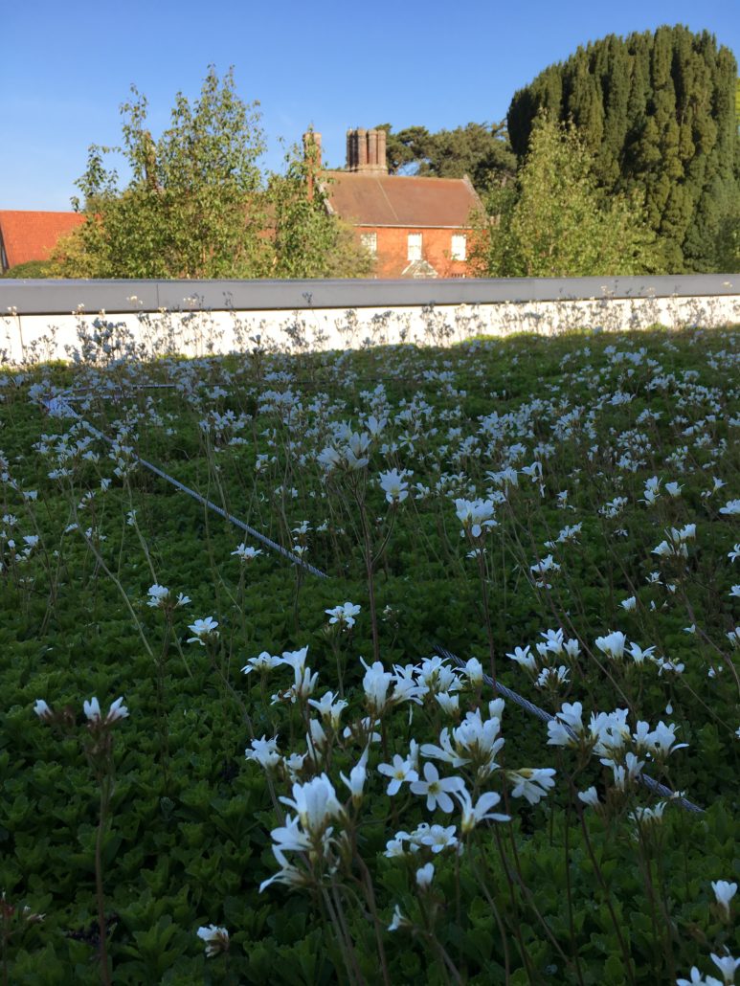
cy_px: 493
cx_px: 370
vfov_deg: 61.6
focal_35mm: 29
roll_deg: -0.2
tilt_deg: -16.7
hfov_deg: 48.2
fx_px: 826
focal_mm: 4.15
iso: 25
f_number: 2.2
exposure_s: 1/754
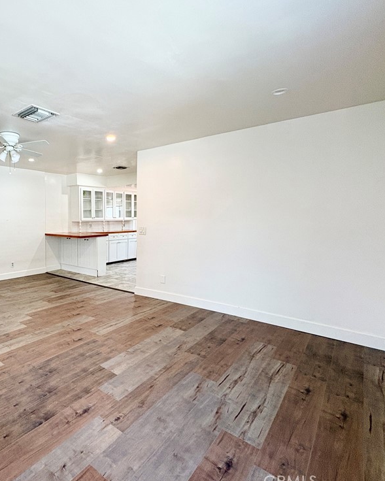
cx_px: 80
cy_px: 240
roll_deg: +0.0
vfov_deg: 83.3
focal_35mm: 19
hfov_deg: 64.9
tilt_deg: -4.3
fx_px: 271
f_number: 2.2
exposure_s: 1/120
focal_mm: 2.22
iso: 160
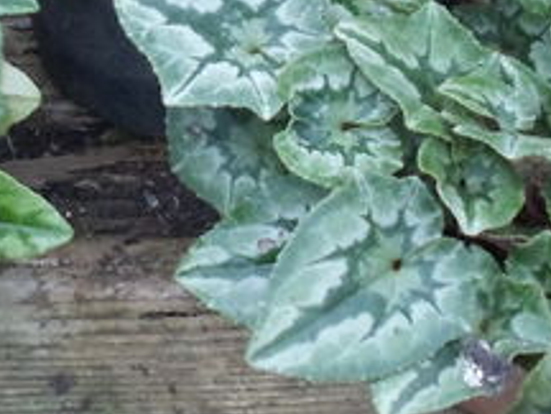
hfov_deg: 9.6
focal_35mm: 204
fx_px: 3247
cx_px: -79
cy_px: -296
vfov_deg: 7.1
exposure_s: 1/60
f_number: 3.5
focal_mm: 6
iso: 200
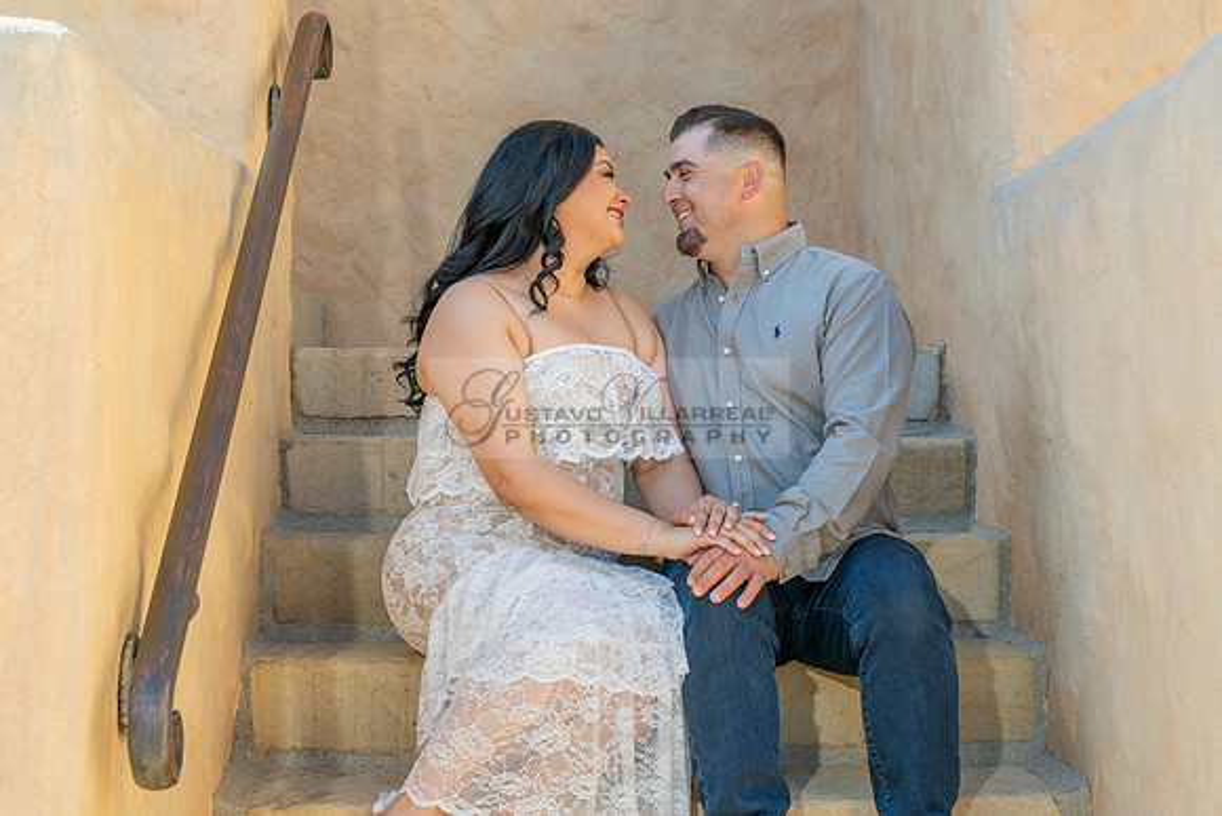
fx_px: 2075
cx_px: 611
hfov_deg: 32.8
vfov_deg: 22.2
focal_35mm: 61
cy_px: 408
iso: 200
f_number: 7.1
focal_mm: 58
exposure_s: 1/200
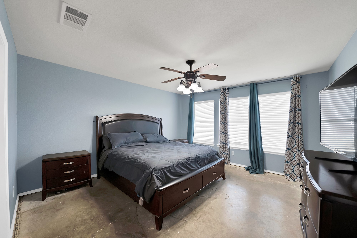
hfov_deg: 112.6
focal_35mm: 12
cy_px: 119
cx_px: 178
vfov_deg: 90.1
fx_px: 119
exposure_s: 1/40
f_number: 4
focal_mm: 12
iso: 640
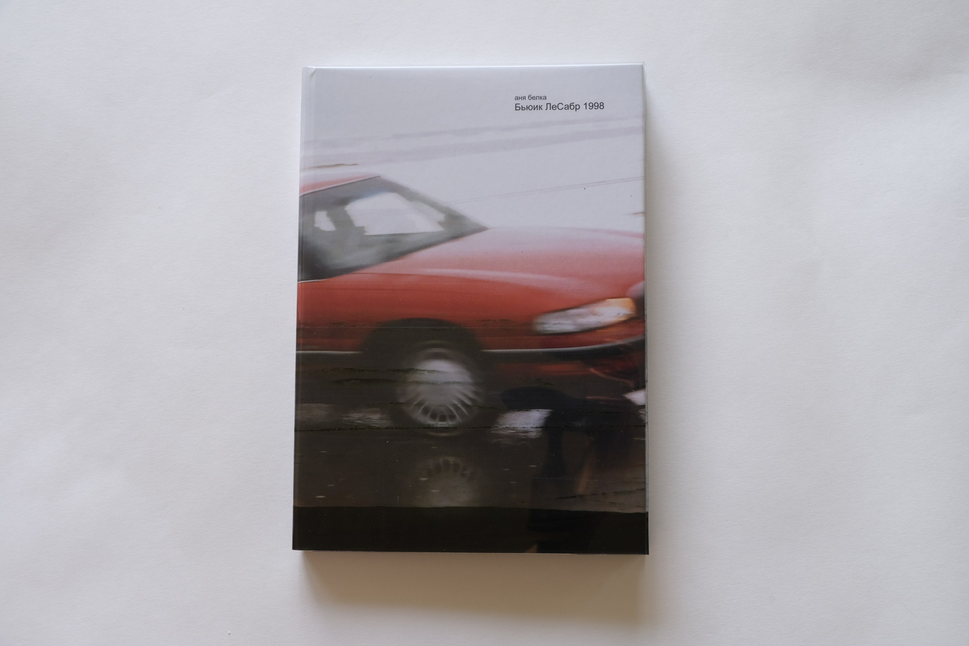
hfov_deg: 53.1
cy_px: 323
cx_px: 484
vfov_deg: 36.9
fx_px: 969
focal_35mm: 36
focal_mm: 24.3
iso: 400
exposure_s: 1/30
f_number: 5.6
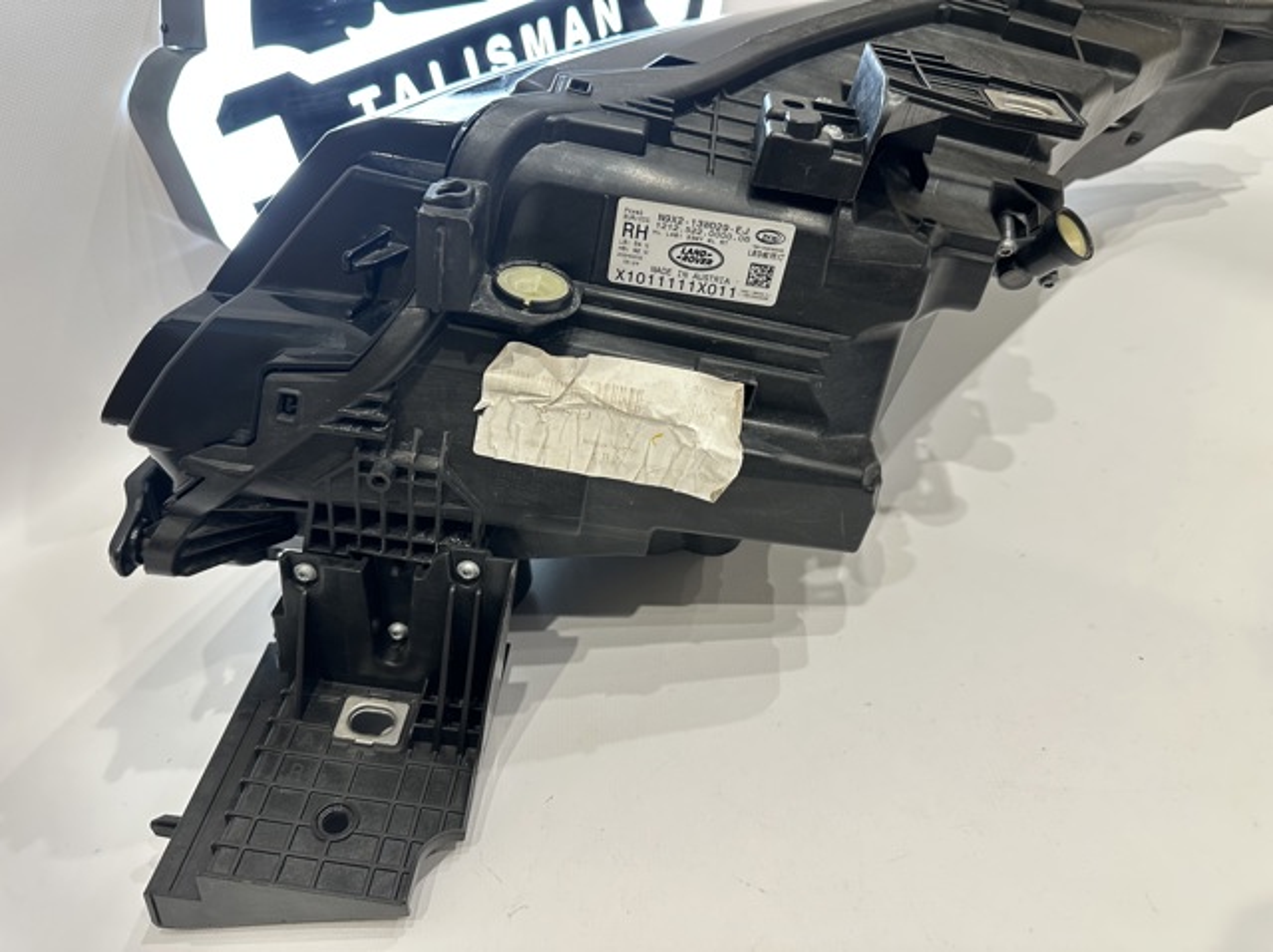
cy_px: 476
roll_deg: +15.2
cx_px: 636
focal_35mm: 24
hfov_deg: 71.6
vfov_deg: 56.8
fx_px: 882
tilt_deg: -37.0
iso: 250
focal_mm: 6.86
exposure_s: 1/50
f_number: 1.78
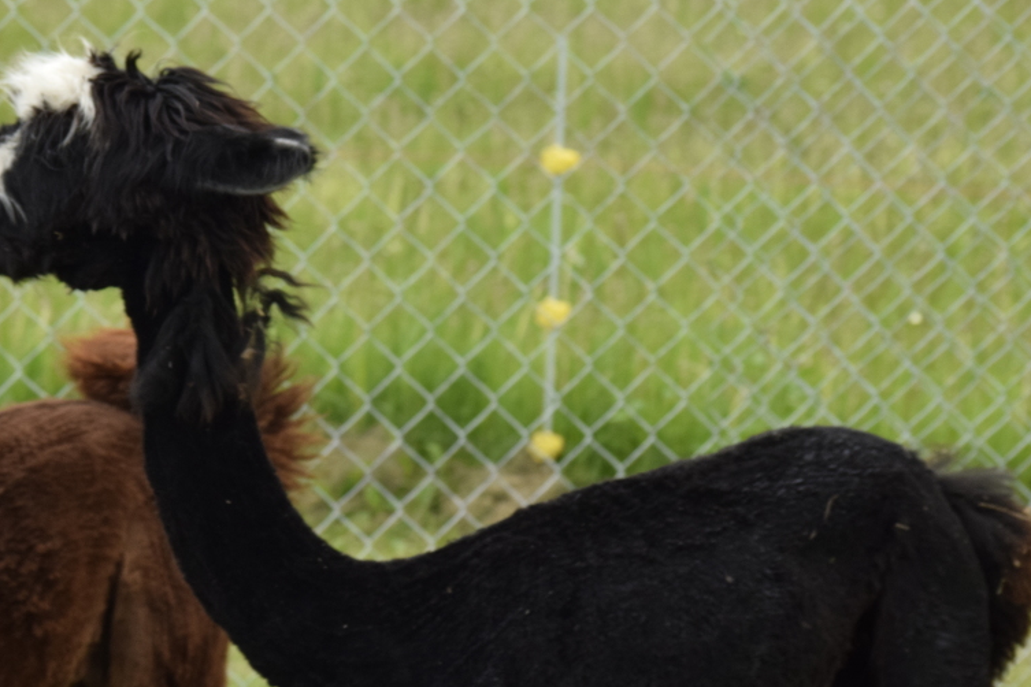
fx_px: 4926
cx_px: 216
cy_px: 510
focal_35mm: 172
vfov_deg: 8.0
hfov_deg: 11.9
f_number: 6.3
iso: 800
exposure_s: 1/160
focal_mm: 72
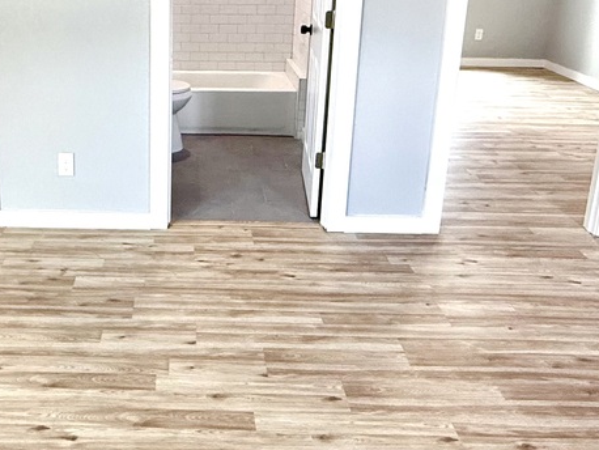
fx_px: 762
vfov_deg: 32.6
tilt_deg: -16.9
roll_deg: -1.3
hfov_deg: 42.1
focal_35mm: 44
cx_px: 179
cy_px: 152
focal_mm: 2.22
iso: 200
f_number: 2.2
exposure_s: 1/120
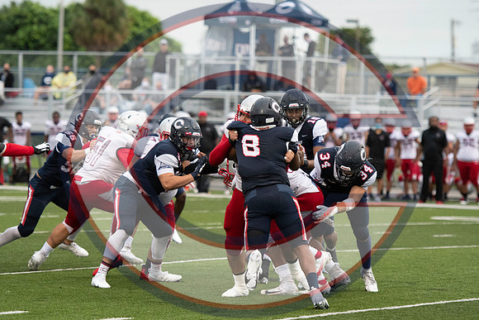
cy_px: 160
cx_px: 240
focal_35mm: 210
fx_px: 2795
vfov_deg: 6.5
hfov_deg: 9.8
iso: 2500
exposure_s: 1/2000
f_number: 2.8
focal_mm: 140
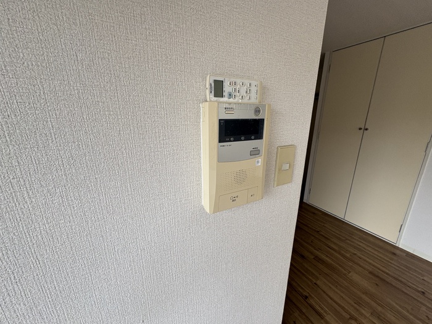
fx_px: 175
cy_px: 162
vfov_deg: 85.7
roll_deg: -1.7
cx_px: 216
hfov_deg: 102.1
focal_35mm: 14
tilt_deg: -15.9
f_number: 2.2
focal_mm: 2.22
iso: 200
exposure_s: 1/99
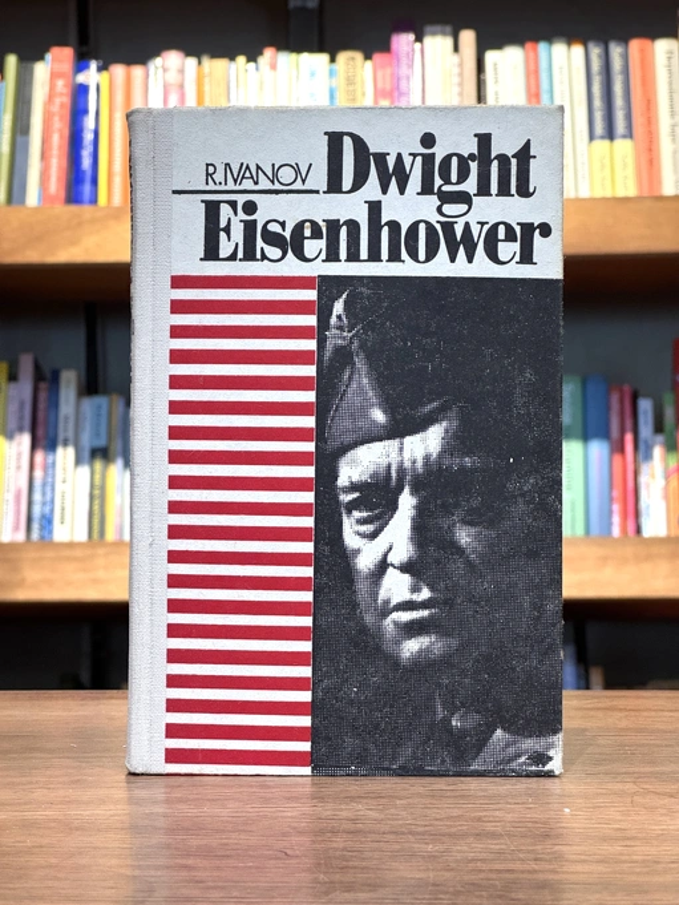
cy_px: 452
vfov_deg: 25.3
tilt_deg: +1.2
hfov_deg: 19.1
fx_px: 2013
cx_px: 340
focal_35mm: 77
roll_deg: +0.1
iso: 250
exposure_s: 1/66
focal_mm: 9
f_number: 2.8
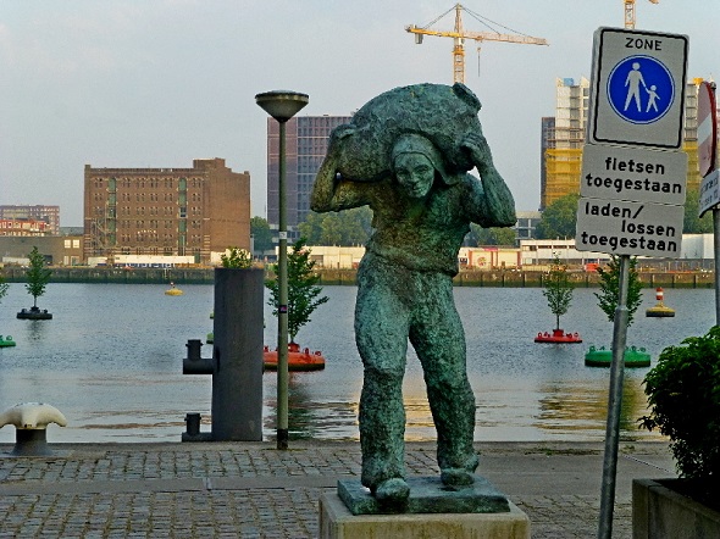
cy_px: 270
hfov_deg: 21.8
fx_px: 1871
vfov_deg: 16.4
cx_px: 360
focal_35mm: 90
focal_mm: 16.1
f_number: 5.2
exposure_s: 1/160
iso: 100
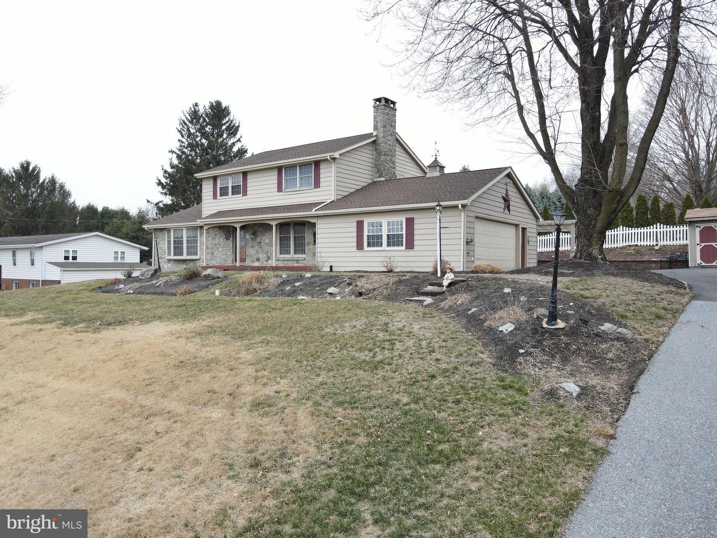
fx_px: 497
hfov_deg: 71.6
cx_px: 358
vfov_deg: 56.8
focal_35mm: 24
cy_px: 269
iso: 100
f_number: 2.8
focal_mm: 4.5
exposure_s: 1/240
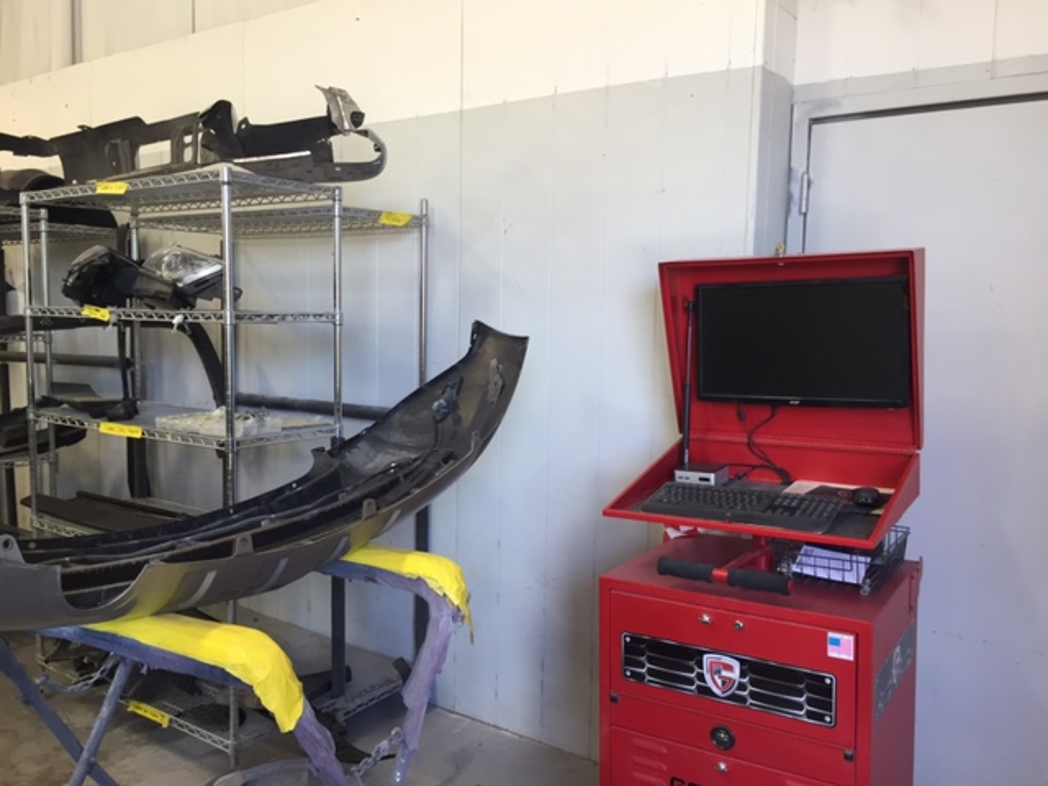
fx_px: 878
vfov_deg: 48.2
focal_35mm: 29
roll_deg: -1.3
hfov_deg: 61.7
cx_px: 524
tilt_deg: -6.3
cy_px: 393
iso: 32
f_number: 2.2
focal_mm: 4.15
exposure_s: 1/33
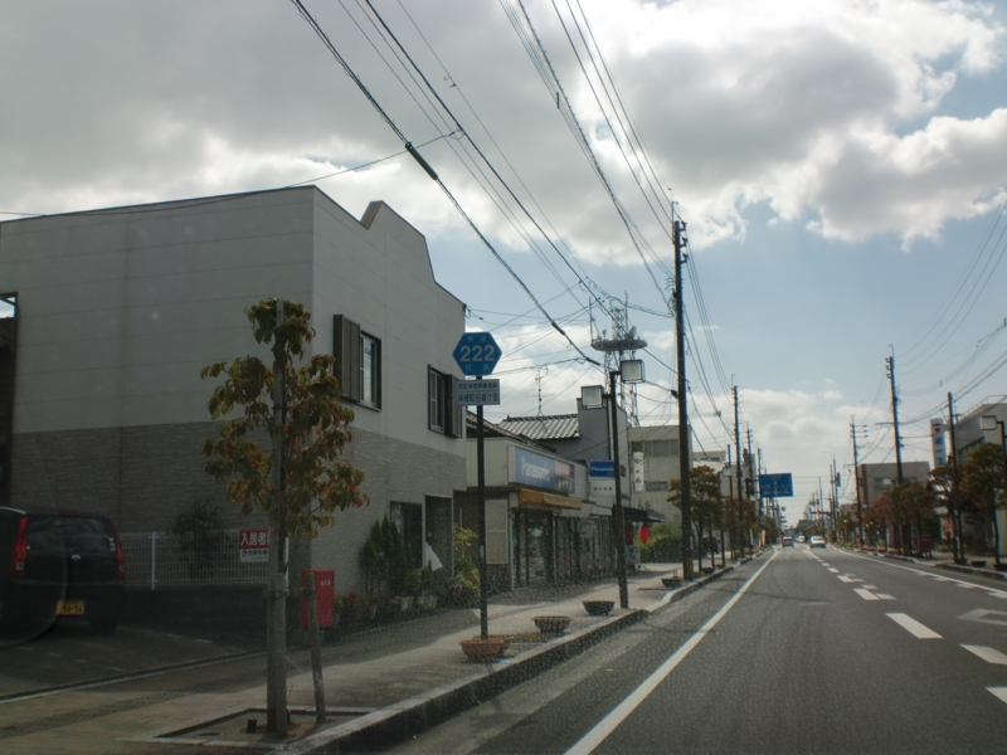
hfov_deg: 52.6
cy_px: 378
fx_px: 1018
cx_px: 504
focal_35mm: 35
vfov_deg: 40.7
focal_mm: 6.3
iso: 64
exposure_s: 1/640
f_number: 5.6
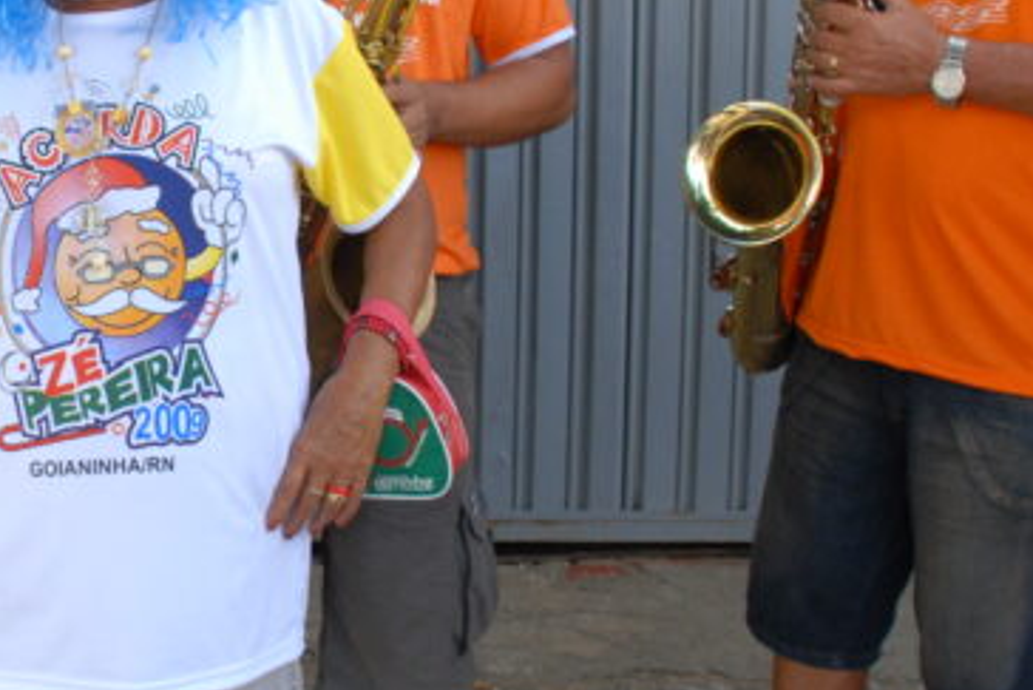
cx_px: 133
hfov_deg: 25.9
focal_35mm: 76
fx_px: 2182
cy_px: 356
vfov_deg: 18.0
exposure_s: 1/200
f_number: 5
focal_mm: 18
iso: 320
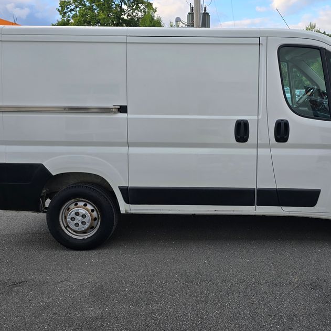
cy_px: 138
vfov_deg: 49.5
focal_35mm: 33
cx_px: 214
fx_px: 357
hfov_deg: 49.1
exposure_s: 1/180
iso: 12
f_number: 1.7
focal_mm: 6.3
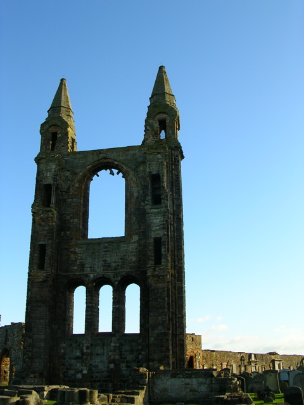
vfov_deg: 49.0
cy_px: 202
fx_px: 445
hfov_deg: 37.7
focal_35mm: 38
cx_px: 152
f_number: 5.6
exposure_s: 1/132
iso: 50
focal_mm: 5.8
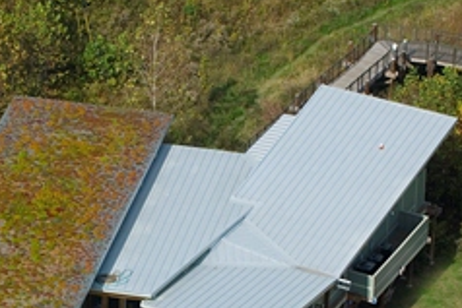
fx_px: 4251
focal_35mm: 331
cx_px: 109
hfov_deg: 6.2
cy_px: 280
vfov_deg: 4.2
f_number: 6.3
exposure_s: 1/800
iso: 100
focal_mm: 105
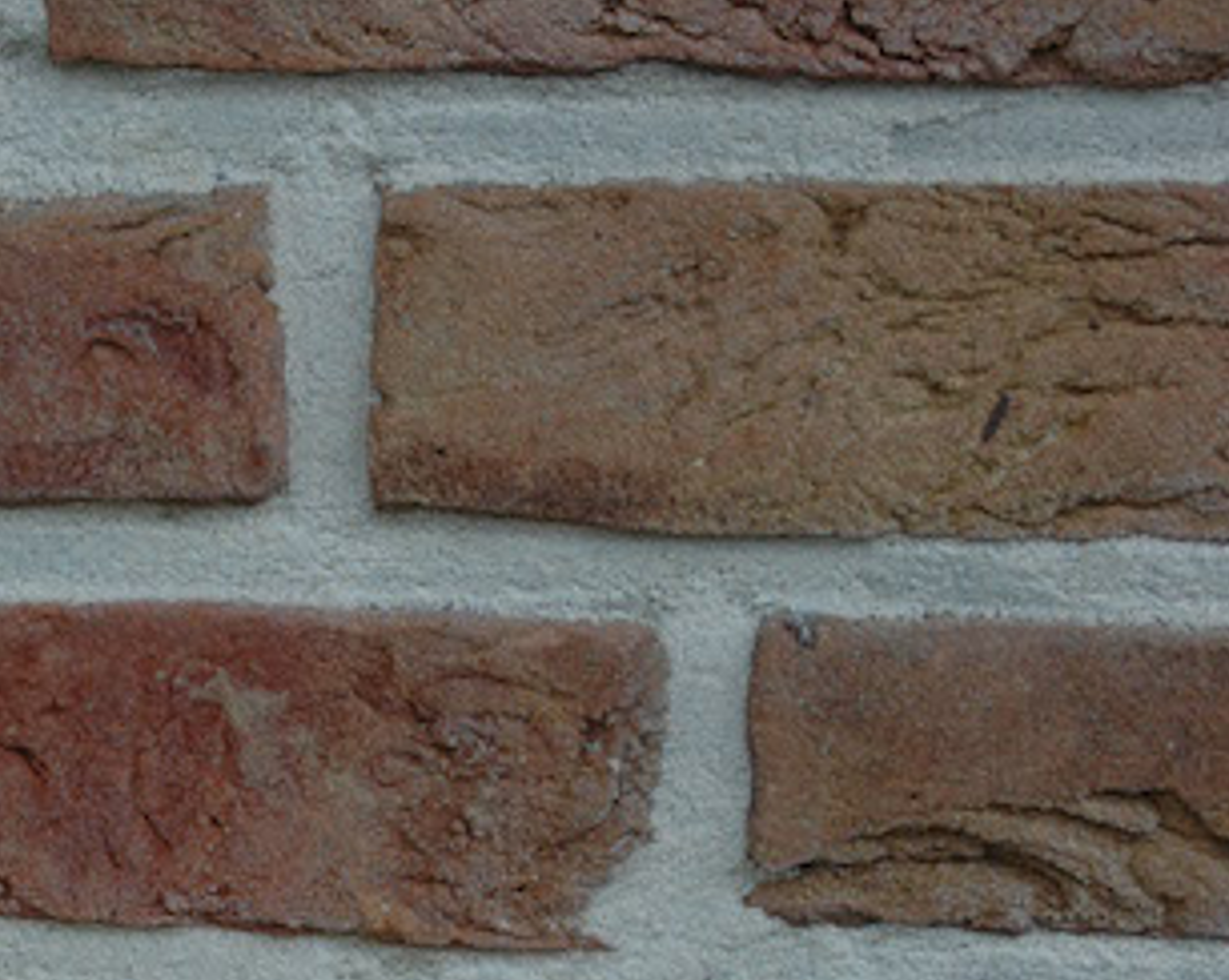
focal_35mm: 128
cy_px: 1185
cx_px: -414
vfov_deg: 11.7
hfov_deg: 14.3
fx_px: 4664
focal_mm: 31
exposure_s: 1/250
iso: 200
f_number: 8
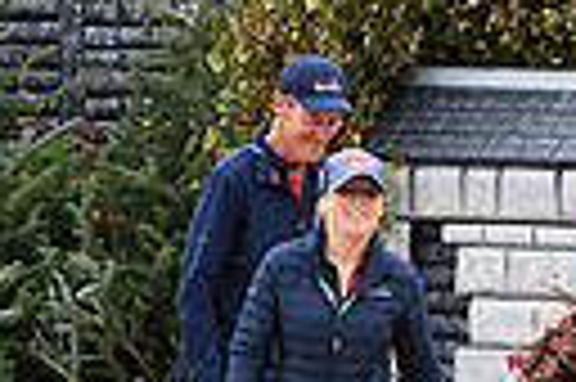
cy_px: 467
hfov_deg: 2.6
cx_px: 1084
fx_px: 12640
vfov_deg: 1.7
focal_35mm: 791
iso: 560
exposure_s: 1/800
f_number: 5
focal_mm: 175
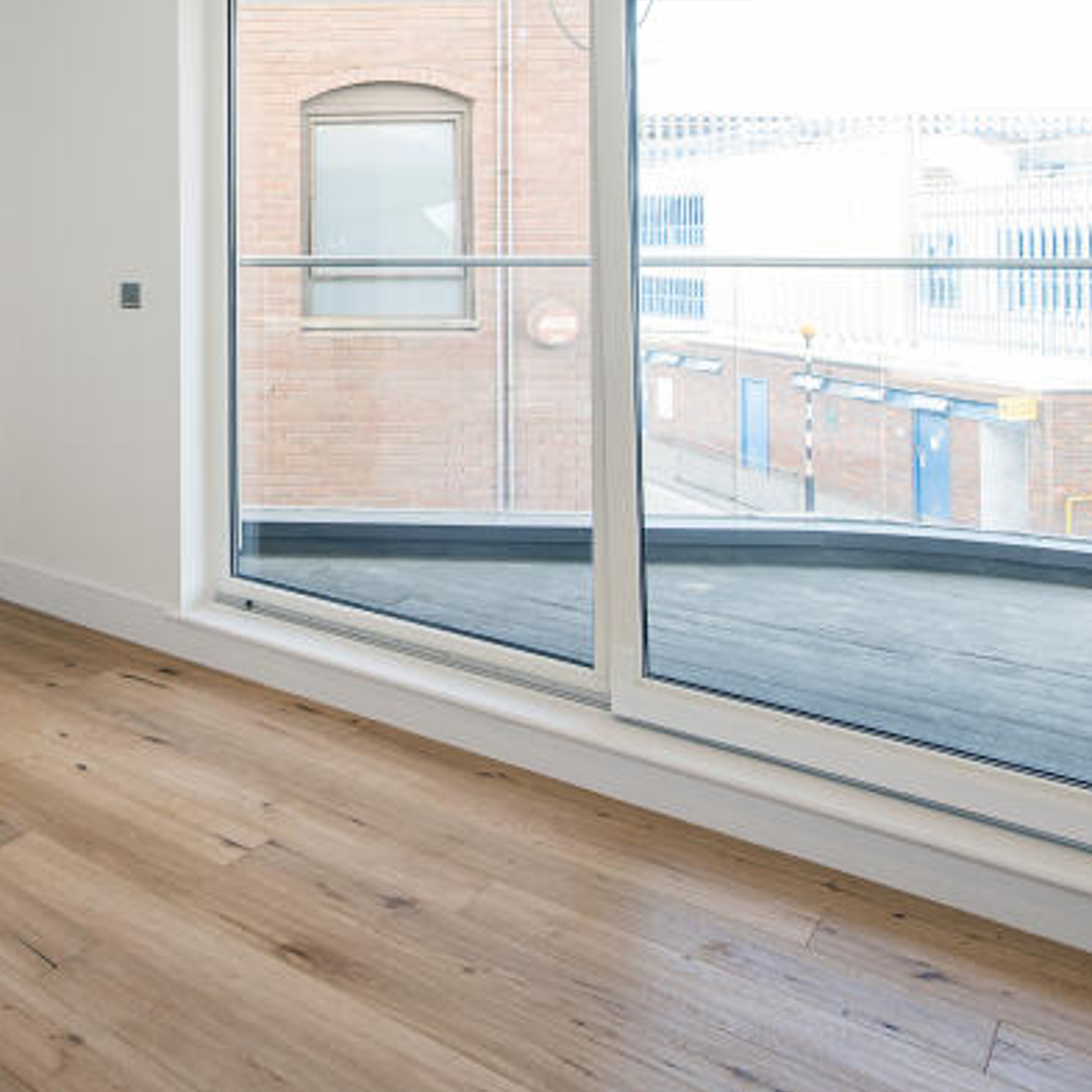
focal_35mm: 31
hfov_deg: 45.7
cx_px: 42
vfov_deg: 49.8
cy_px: 239
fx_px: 1106
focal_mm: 14
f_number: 10
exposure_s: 1/20
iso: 400
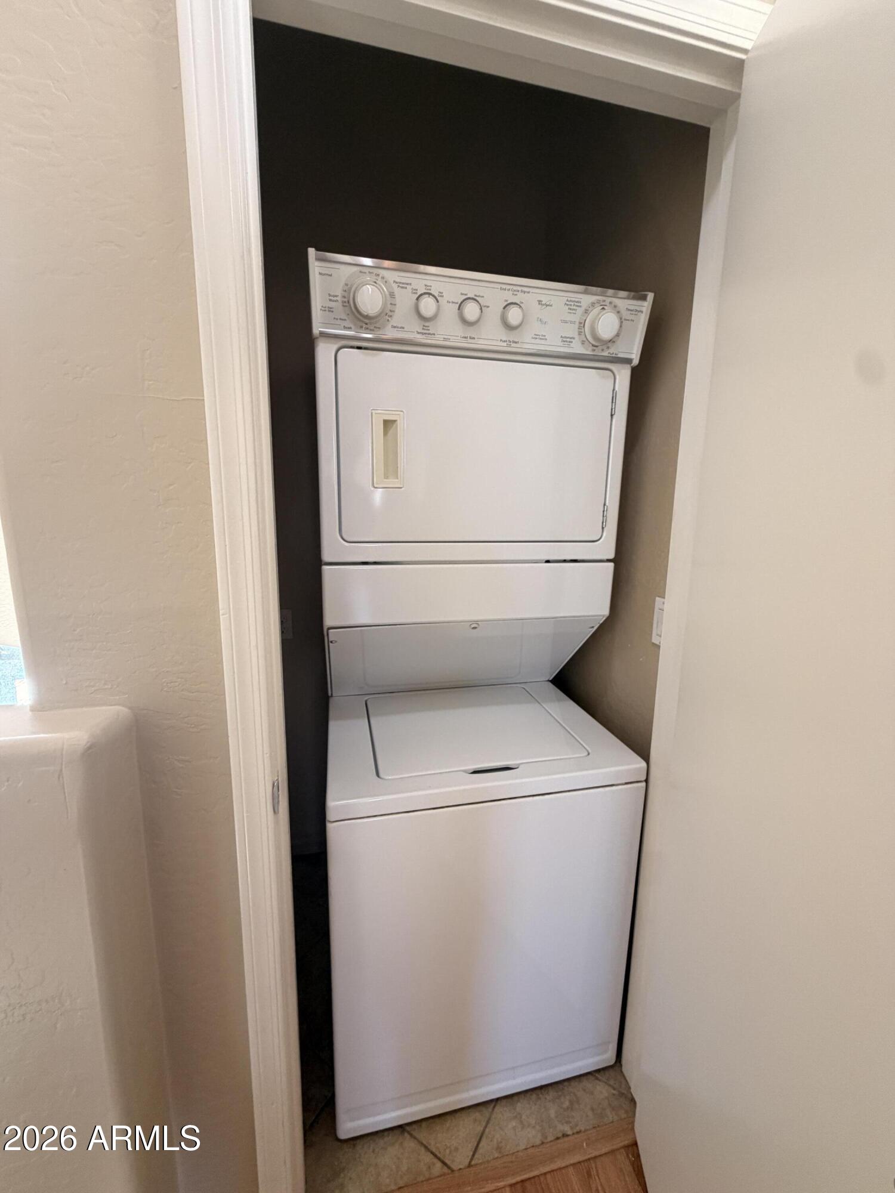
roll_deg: -0.3
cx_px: 448
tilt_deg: -9.9
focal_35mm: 14
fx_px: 483
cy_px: 596
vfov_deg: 102.1
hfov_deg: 85.7
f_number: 2.2
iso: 200
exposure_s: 1/60
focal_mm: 2.22
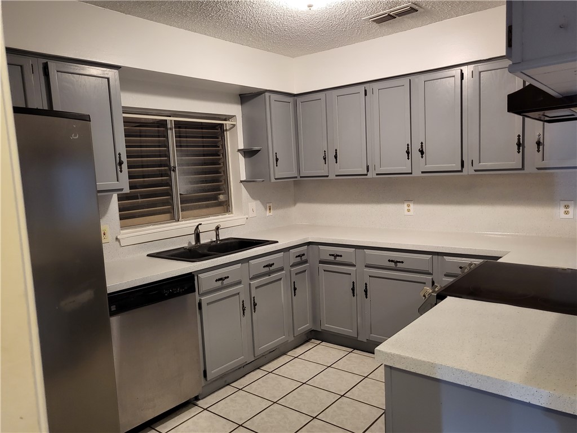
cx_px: 288
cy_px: 216
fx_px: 433
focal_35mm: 26
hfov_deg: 67.3
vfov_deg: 53.1
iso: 400
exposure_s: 1/40
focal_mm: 4.25
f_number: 1.8
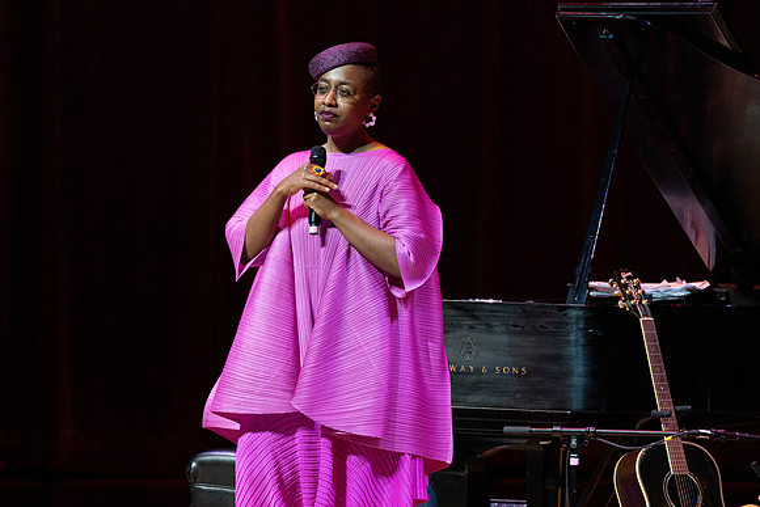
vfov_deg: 3.4
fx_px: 8446
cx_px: 380
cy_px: 254
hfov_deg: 5.2
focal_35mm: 400
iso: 3200
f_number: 8
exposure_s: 1/320
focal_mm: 400
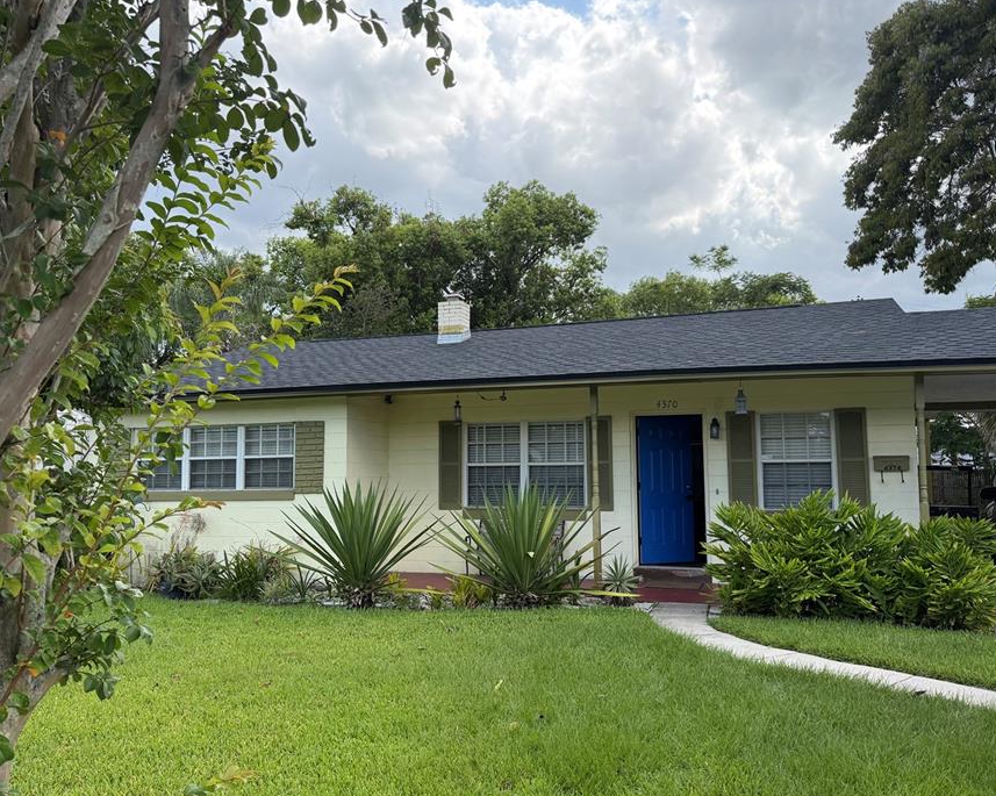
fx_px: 825
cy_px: 403
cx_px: 501
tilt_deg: +5.7
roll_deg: +1.0
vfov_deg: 51.5
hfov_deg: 62.2
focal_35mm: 28
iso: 100
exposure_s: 1/2110
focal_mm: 6.76
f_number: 1.78
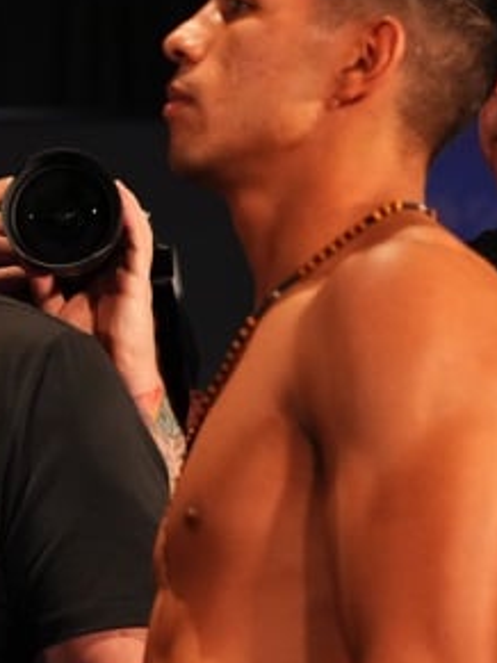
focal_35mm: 215
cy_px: 666
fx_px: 4119
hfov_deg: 6.7
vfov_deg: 9.1
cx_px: -481
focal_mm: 50
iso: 2500
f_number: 2
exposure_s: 1/1000
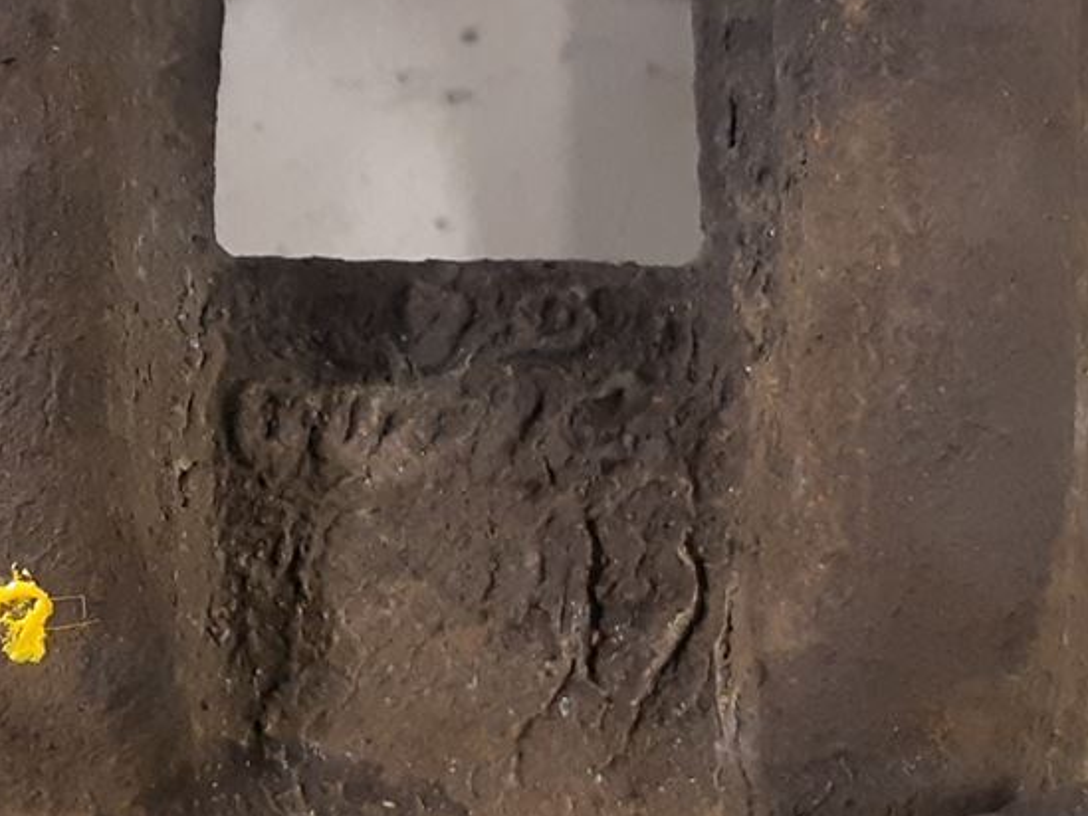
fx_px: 3049
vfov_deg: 15.2
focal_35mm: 97
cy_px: 539
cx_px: 202
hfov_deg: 20.0
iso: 250
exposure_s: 1/33
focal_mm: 3.93
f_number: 1.7
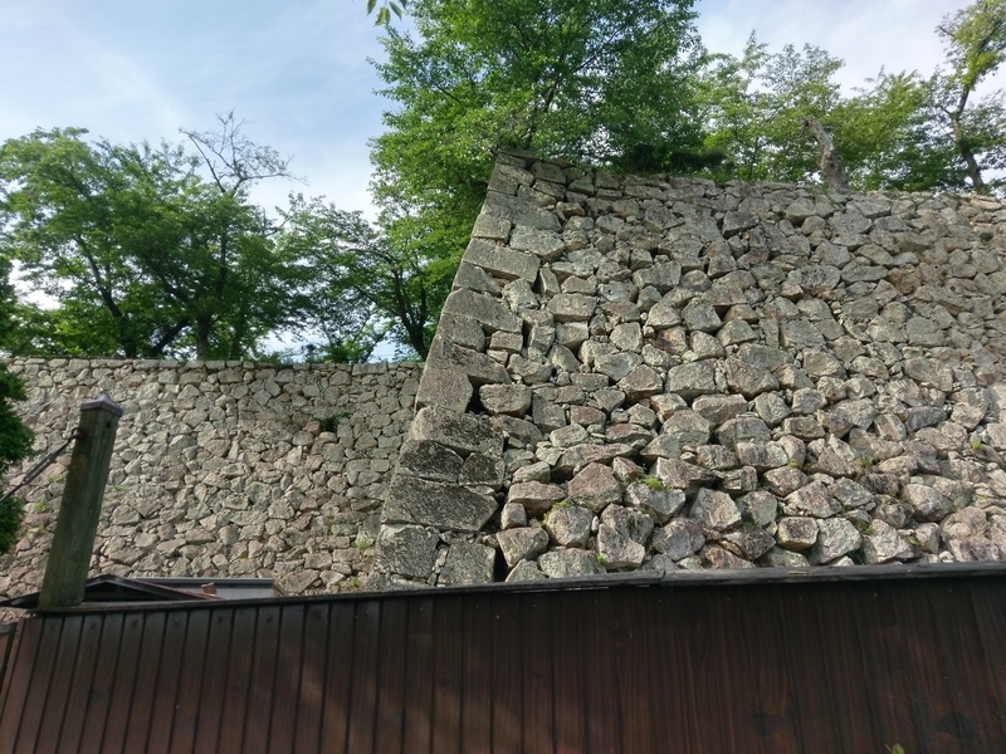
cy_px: 377
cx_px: 503
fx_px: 756
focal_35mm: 26
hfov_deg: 67.3
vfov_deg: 53.1
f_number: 1.8
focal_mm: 4.58
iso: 100
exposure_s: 1/960
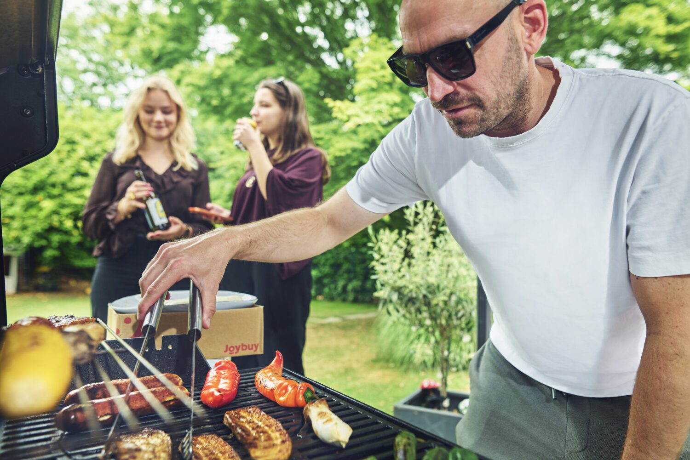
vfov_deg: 53.2
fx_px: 460
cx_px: 345
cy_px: 230
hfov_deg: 73.7
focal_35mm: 24
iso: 50
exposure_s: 1/125
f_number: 2.8
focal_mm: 24
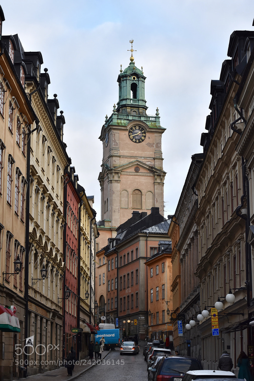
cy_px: 190
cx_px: 127
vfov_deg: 27.0
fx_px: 794
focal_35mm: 75
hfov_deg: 18.2
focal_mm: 50
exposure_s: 1/250
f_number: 8
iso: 800
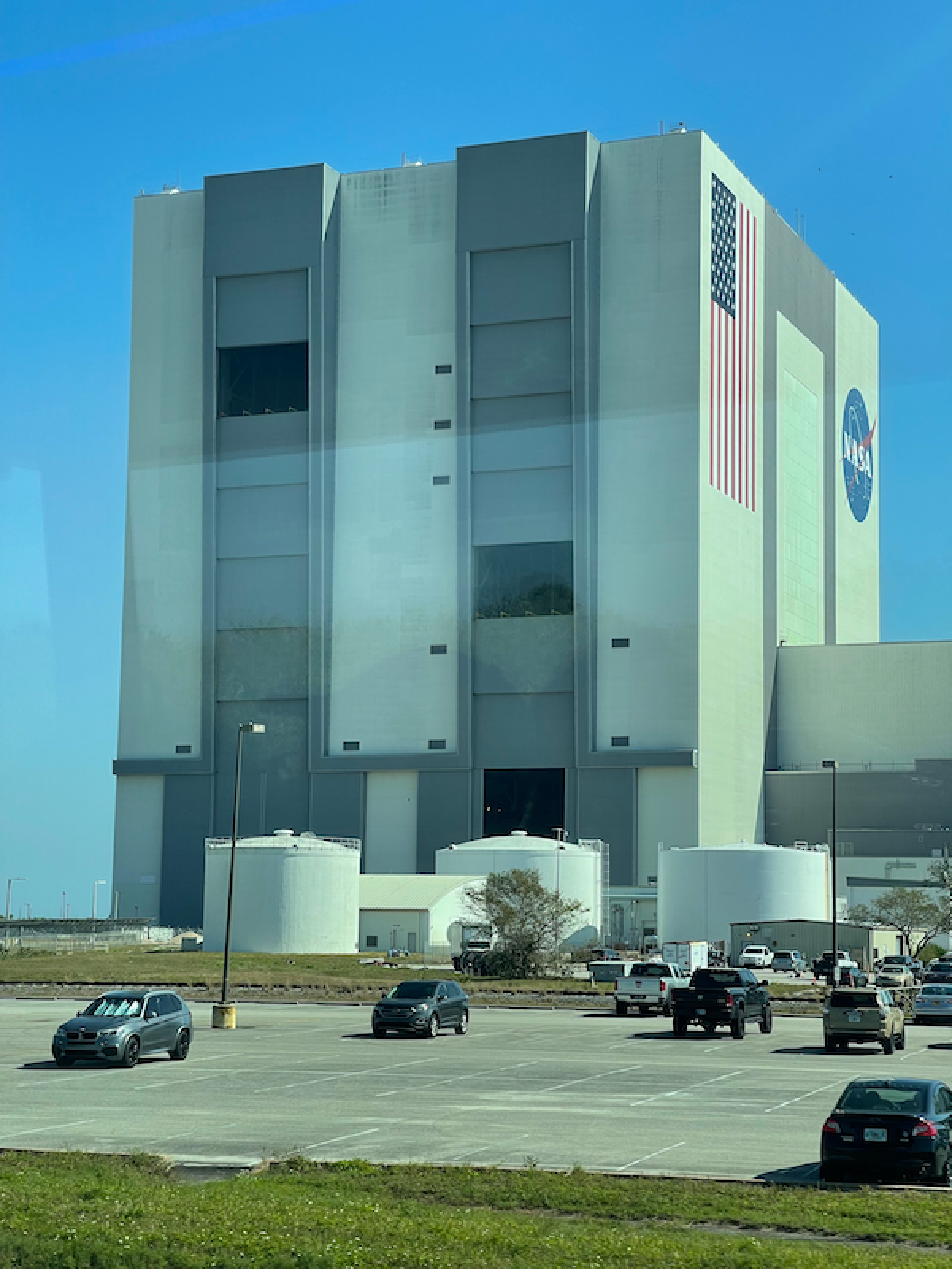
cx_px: 476
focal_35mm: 64
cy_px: 634
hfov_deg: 22.9
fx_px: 2347
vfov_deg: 30.3
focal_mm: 7.5
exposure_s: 1/461
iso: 20
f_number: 2.2
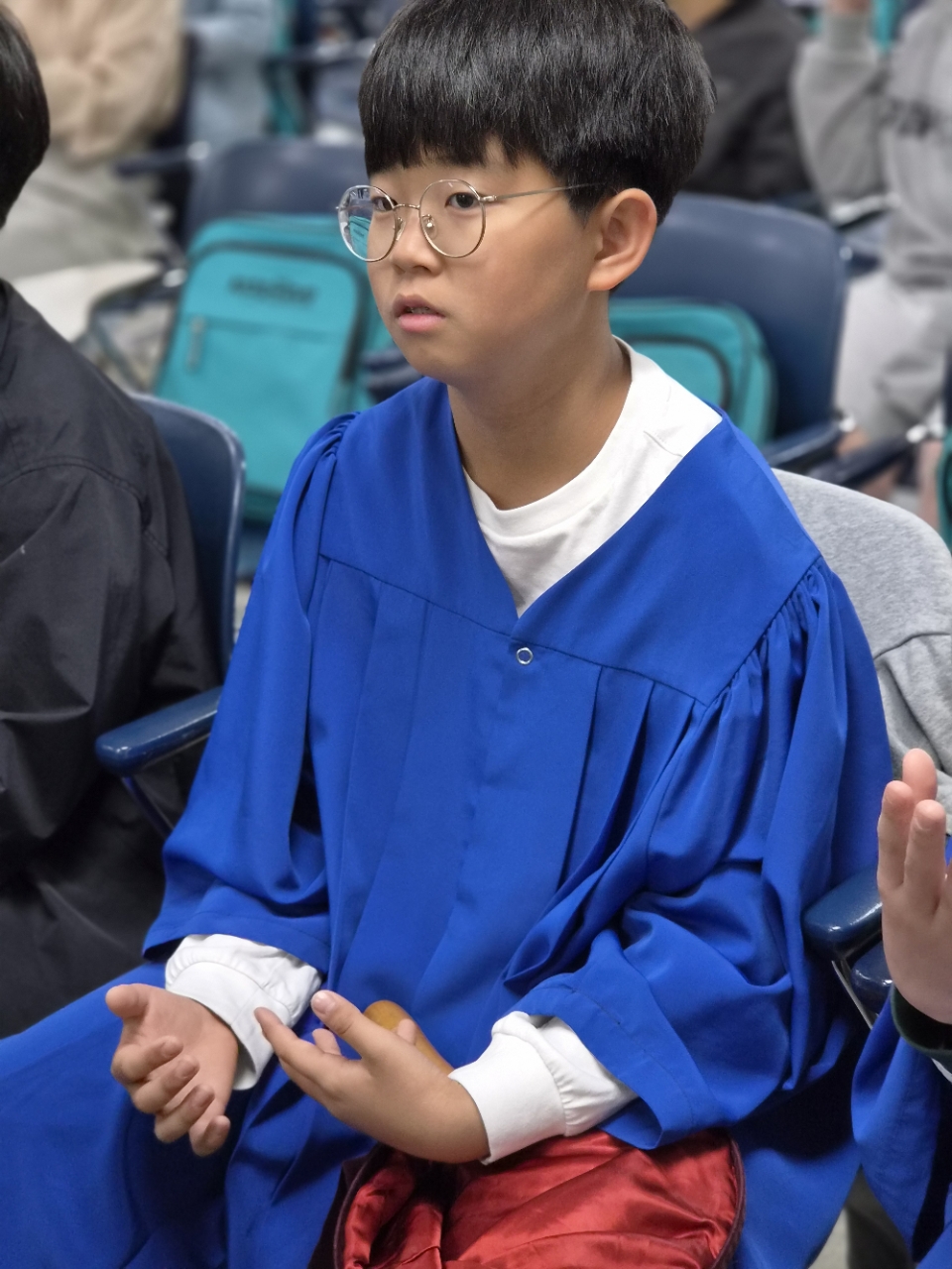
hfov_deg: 21.3
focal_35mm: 69
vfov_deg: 28.2
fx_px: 2530
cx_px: 476
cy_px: 634
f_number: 2.4
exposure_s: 1/60
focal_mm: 7
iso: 320
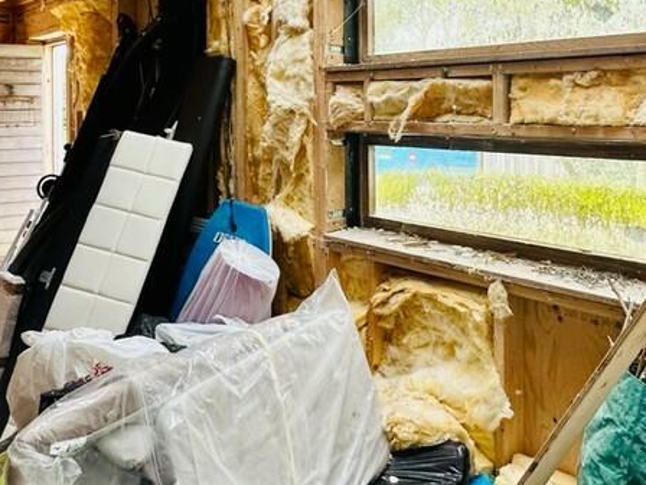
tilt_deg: +0.3
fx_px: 597
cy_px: 105
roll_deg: +0.2
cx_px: 329
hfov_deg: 56.8
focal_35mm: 32
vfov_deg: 42.4
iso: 100
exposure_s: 1/99
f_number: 2.2
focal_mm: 2.22
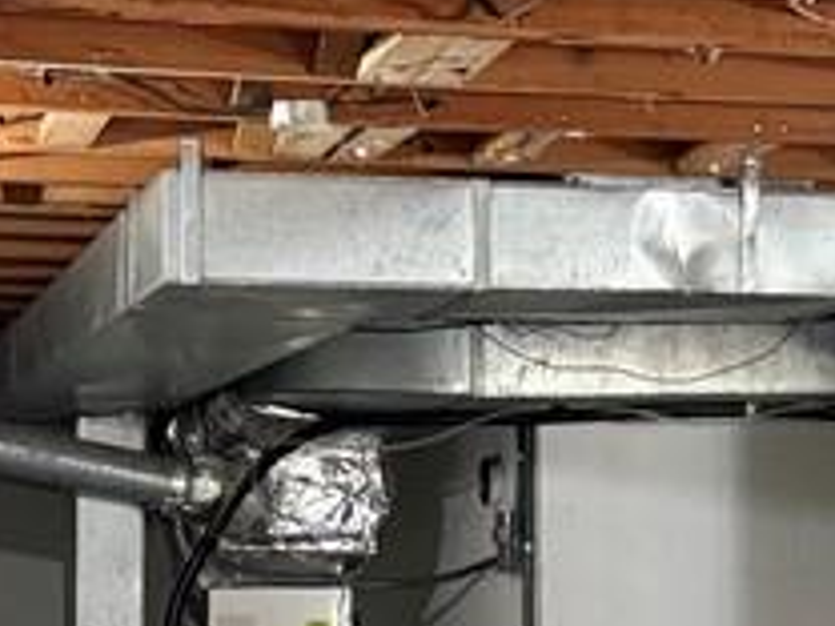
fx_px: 2846
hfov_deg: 16.6
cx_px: 594
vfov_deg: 12.3
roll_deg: +1.2
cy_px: 690
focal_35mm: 118
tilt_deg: -1.7
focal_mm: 6.76
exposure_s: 1/60
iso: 800
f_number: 1.78
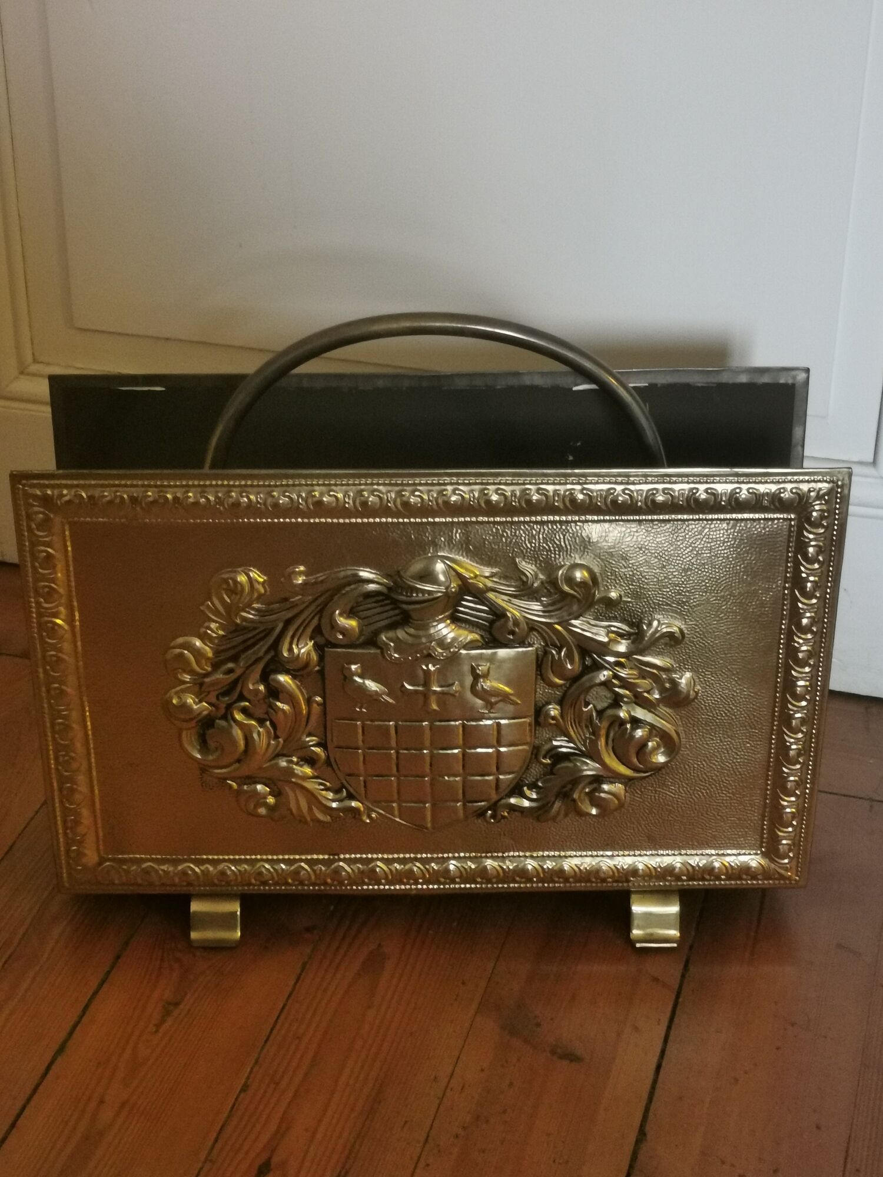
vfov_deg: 31.2
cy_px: 588
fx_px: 2109
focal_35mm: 62
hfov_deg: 23.7
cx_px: 442
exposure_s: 1/33.3
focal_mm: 5.58
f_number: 1.8
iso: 500
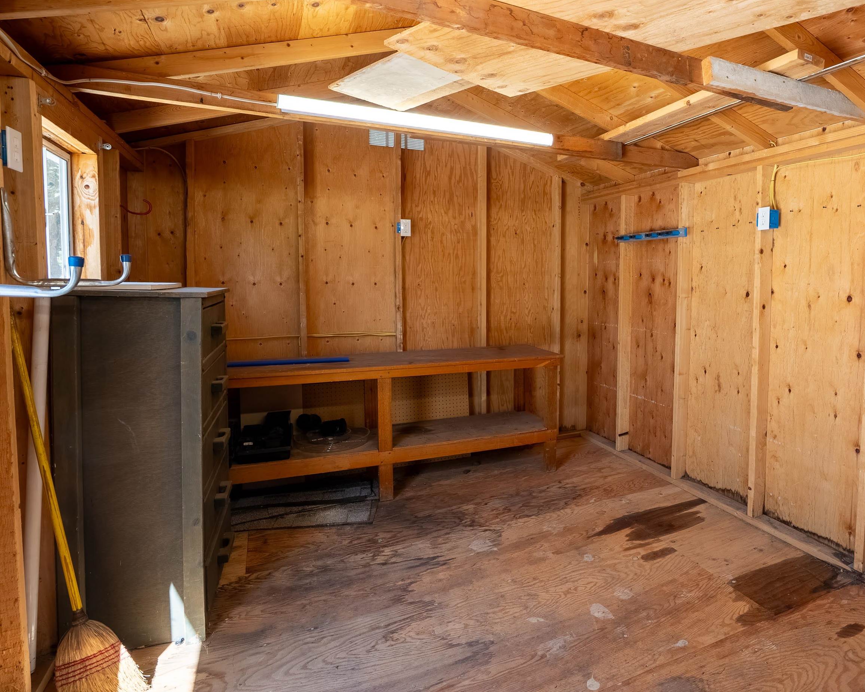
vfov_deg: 67.9
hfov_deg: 78.8
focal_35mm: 20
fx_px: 512
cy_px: 311
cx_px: 545
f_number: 8
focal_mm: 16
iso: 400
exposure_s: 1/500
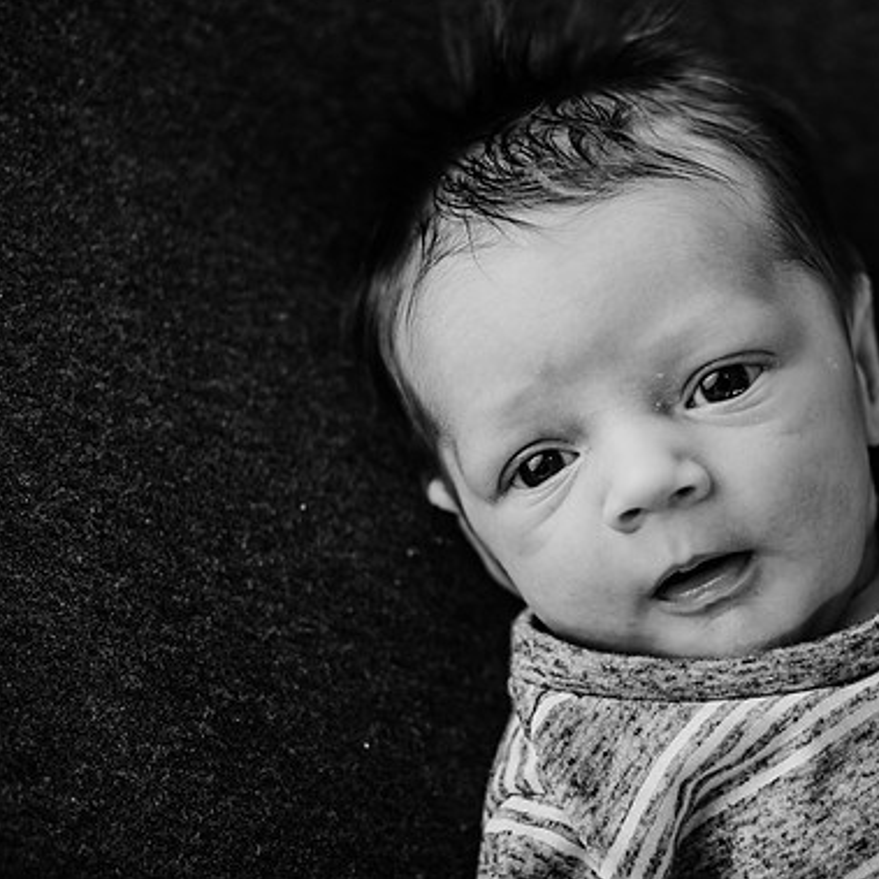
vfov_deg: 26.5
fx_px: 1867
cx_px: 638
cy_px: 433
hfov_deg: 26.2
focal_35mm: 65
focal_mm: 50
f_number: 2.8
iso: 100
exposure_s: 1/160
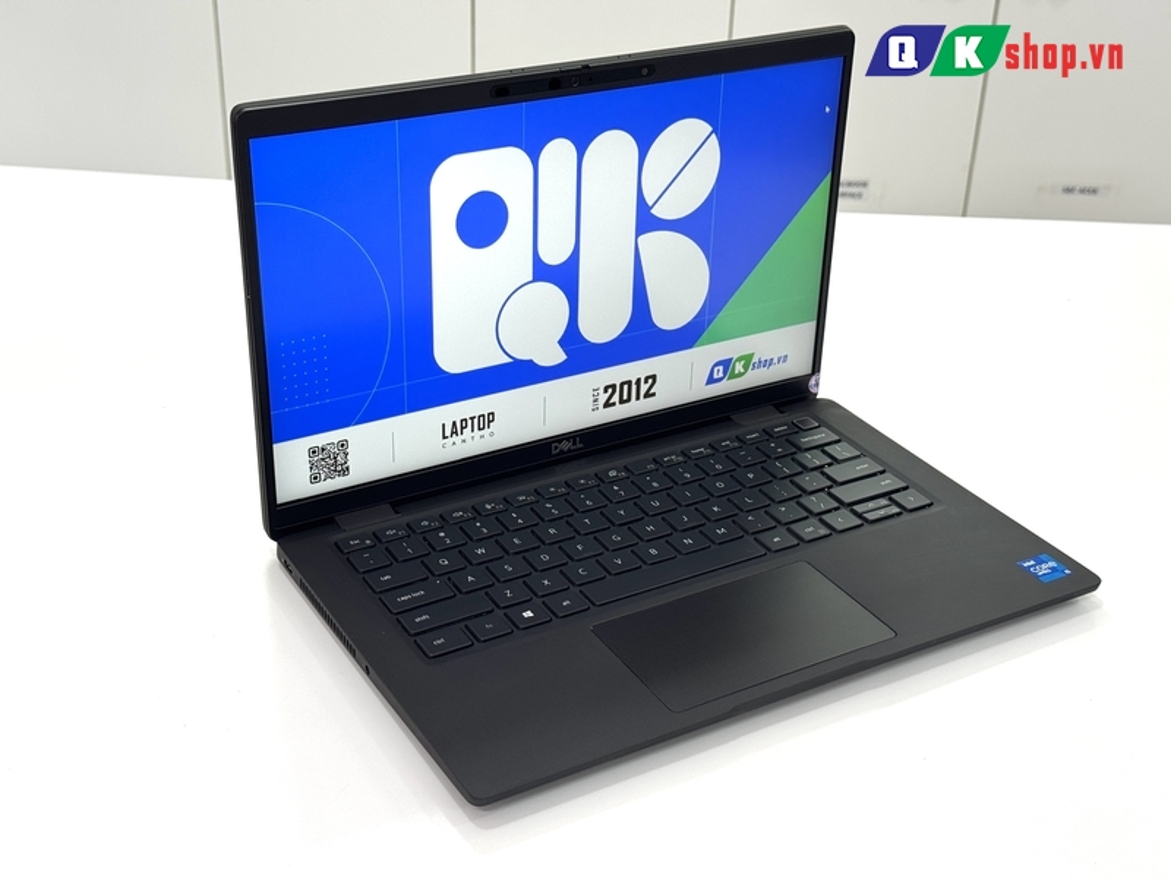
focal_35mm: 48
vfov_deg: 30.3
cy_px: 439
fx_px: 1624
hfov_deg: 39.7
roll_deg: -1.0
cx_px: 586
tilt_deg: -28.3
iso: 50
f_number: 1.78
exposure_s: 1/100
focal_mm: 6.76
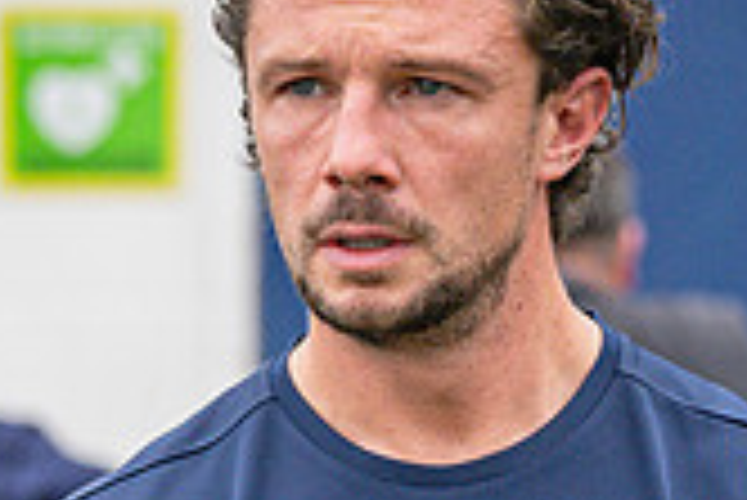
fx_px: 15098
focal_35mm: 727
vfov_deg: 1.9
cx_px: 440
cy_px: 551
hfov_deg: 2.8
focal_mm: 105
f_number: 4
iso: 400
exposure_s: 1/1000
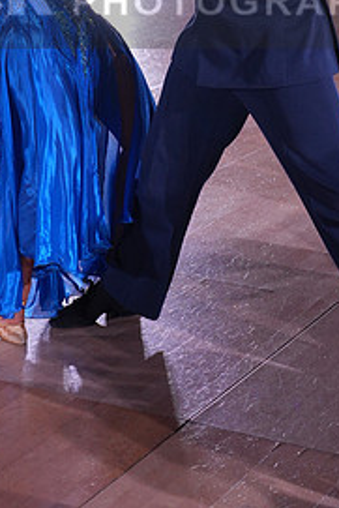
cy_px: -13
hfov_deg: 12.8
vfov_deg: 18.5
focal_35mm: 107
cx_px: 186
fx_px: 1509
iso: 1000
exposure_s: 1/400
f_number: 4
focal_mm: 50
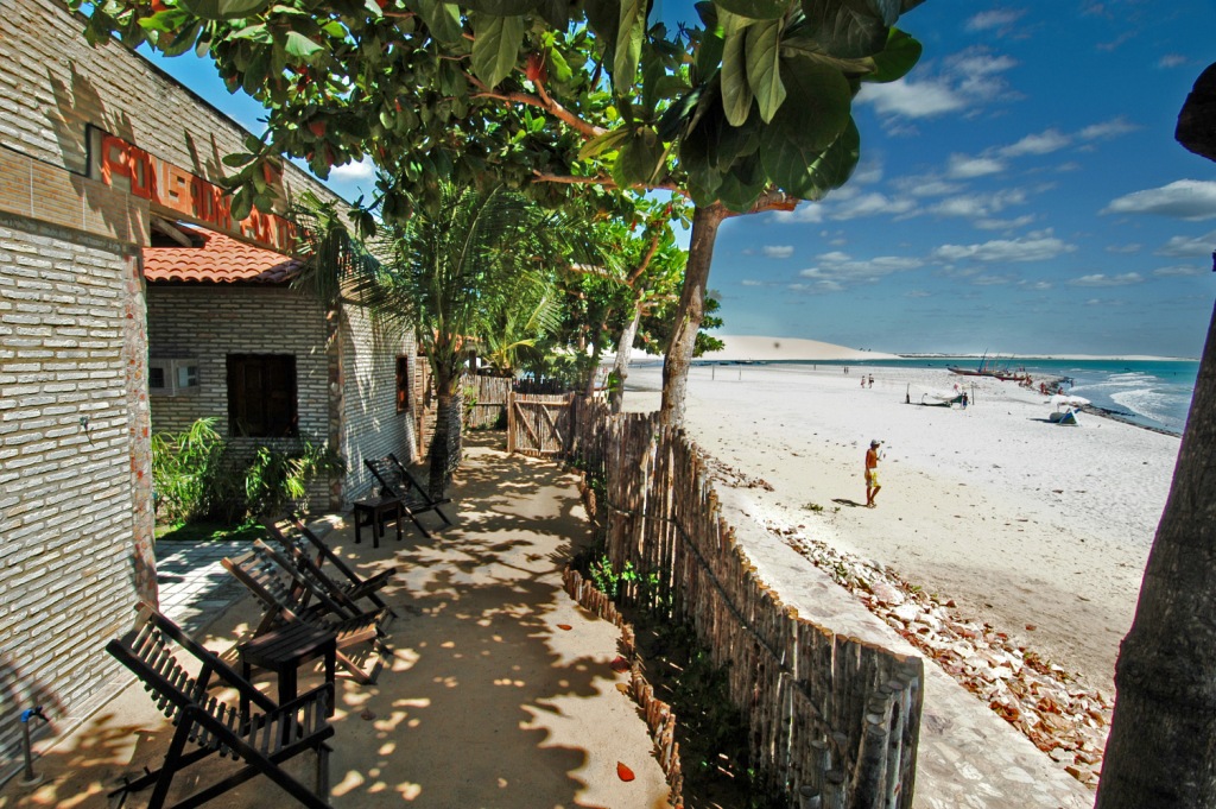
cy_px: 404
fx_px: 607
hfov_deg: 90.0
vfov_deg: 67.3
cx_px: 608
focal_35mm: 18
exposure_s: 1/80
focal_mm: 12
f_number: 9
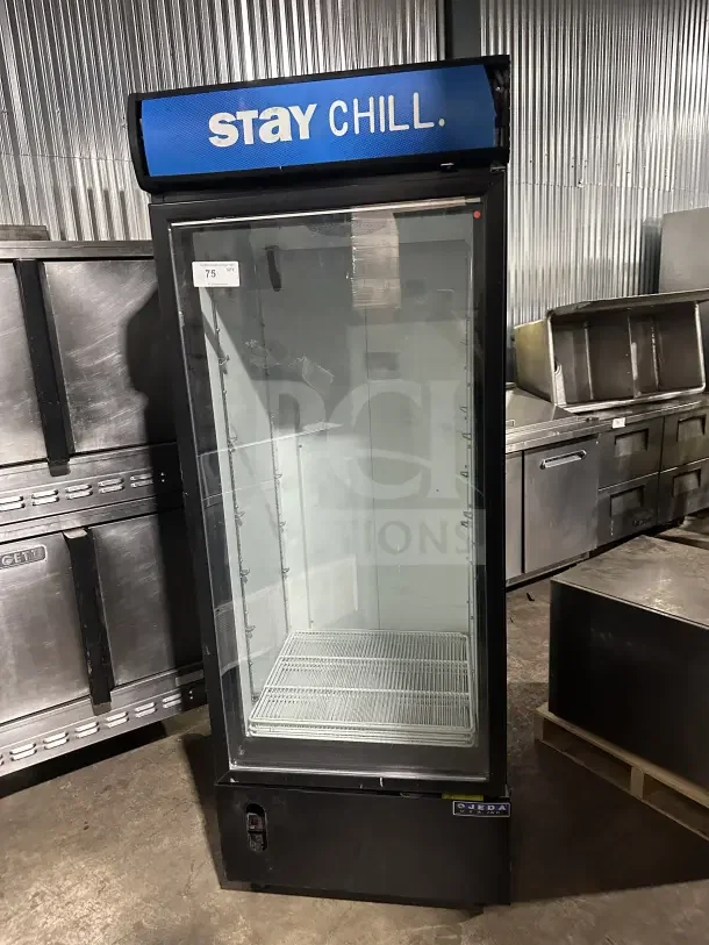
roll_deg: +1.5
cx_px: 354
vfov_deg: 71.6
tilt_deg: -12.8
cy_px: 472
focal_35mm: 24
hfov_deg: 56.8
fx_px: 655
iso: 800
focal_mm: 6.86
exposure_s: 1/60
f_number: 1.78
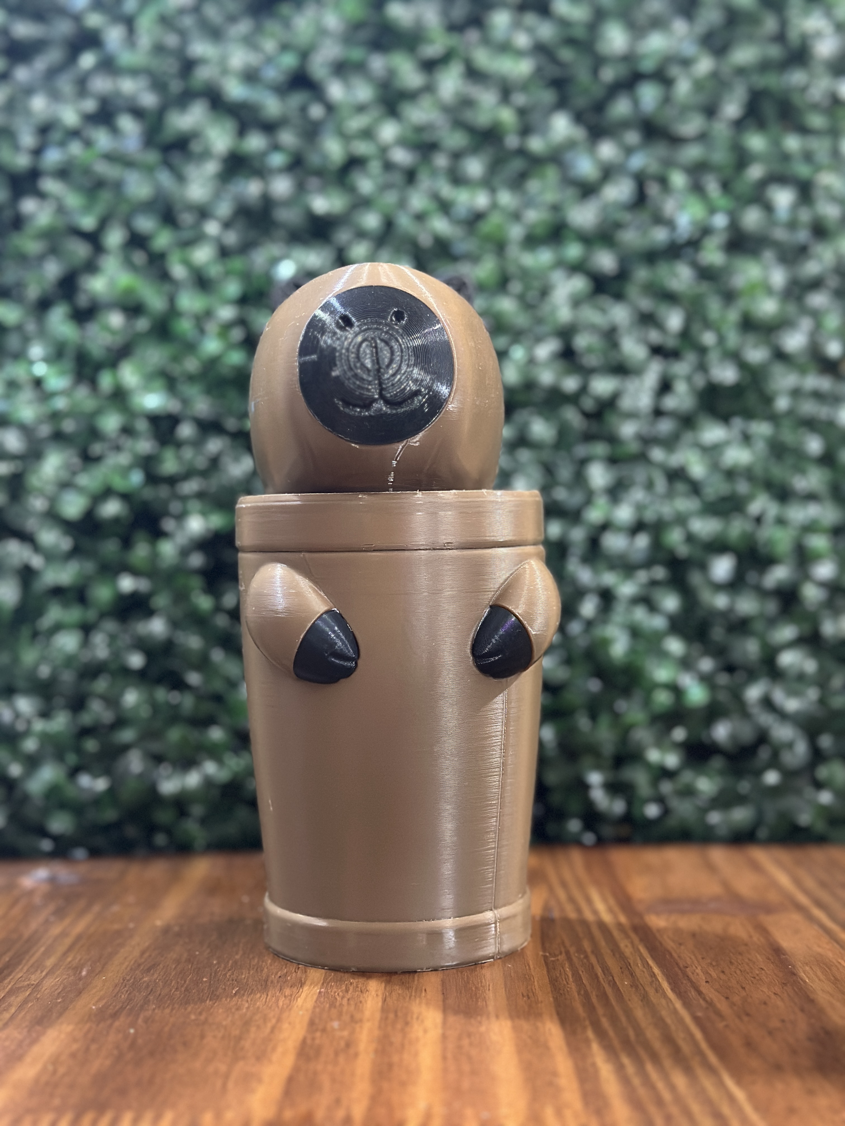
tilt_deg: -0.1
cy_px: 563
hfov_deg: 30.3
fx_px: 1562
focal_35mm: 48
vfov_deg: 39.7
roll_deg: +0.2
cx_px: 422
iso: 640
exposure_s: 1/33
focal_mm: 6.86
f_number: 1.78
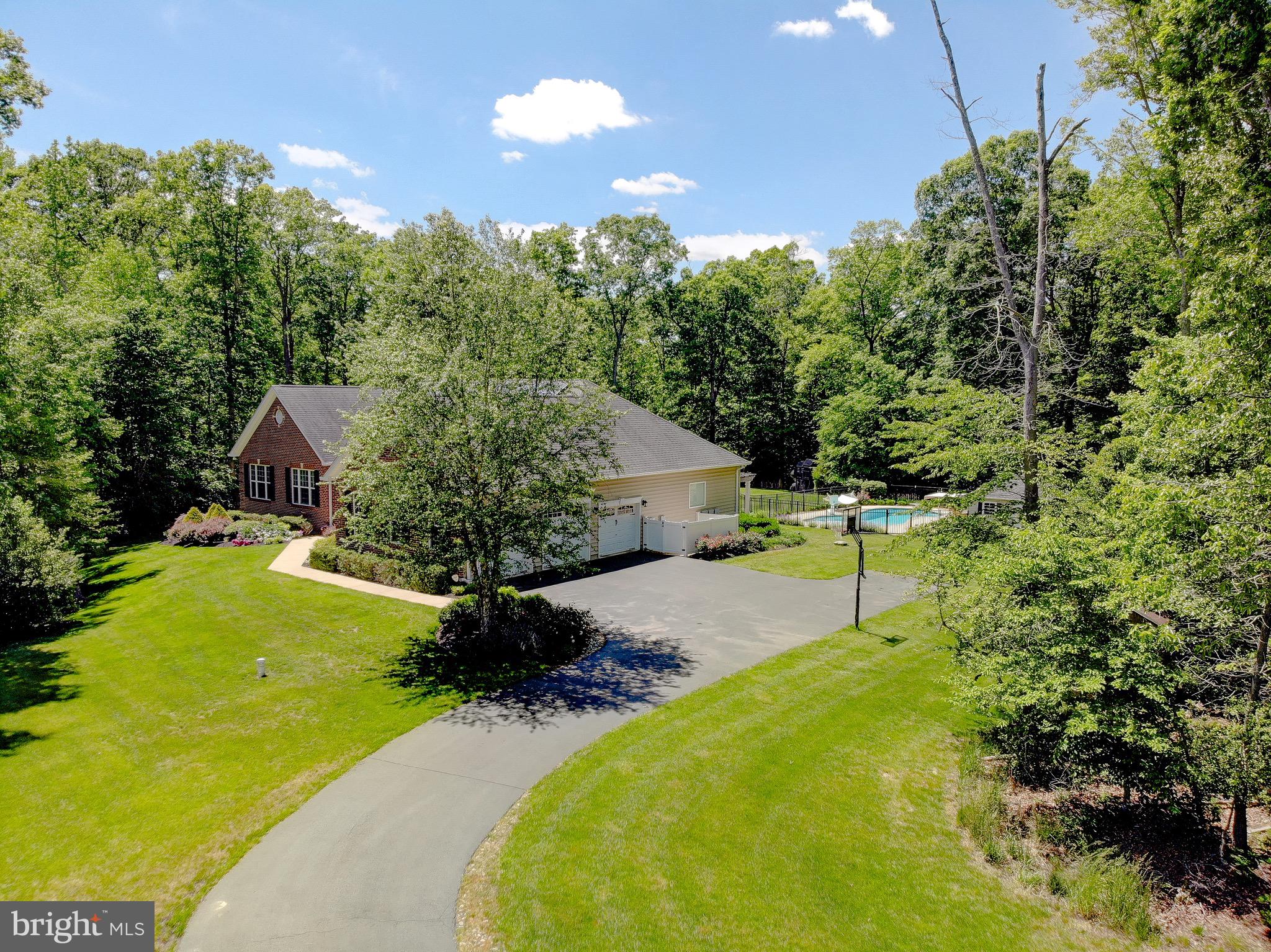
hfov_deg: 71.6
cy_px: 476
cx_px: 636
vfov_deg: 56.8
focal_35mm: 24
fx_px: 881
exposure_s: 1/535
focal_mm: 4.5
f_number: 2.8
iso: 100
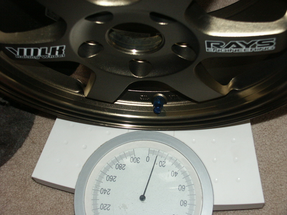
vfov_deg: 22.9
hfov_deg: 30.3
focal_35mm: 64
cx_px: 144
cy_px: 108
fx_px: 531
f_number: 3.5
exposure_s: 1/60
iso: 200
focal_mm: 15.82
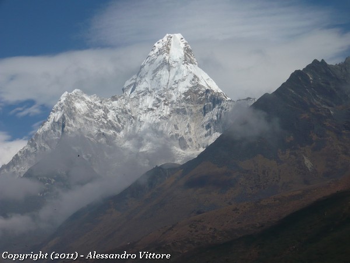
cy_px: 132
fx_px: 1062
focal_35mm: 105
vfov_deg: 14.1
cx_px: 175
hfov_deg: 18.7
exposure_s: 1/200
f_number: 14
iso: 100
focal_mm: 17.4
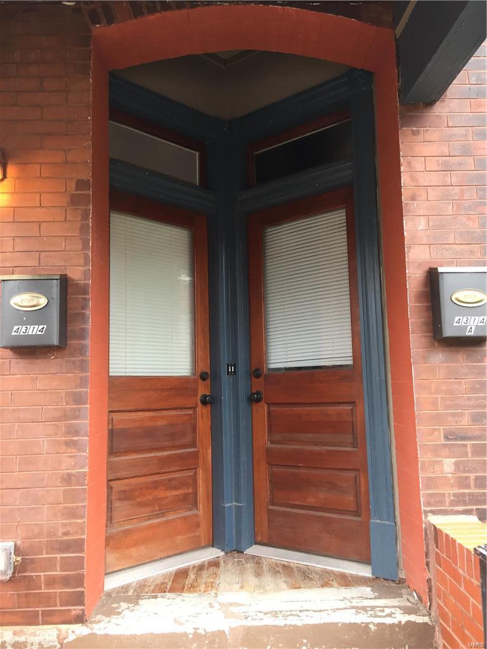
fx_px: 544
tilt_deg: +8.1
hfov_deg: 48.2
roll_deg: +0.7
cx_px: 244
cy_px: 324
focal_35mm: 29
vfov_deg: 61.7
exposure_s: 1/30
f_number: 2.2
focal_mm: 4.15
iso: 80
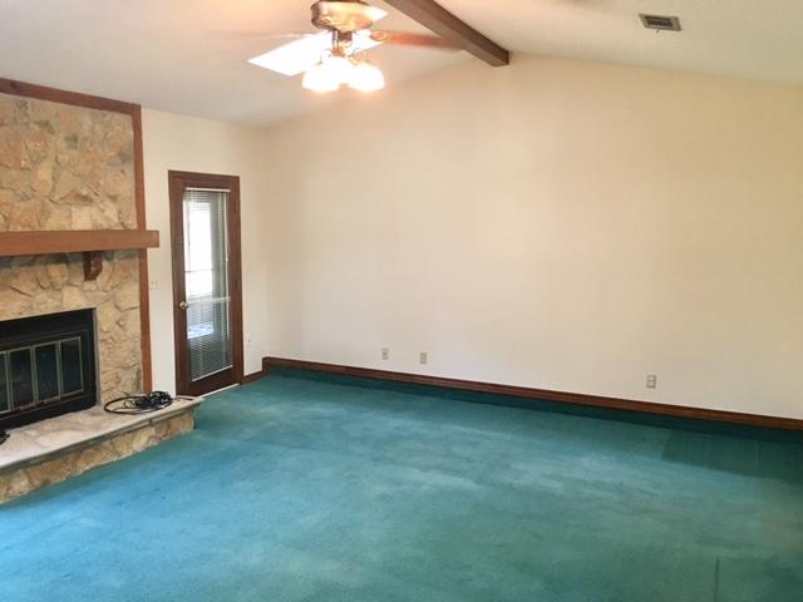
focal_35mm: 29
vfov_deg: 48.2
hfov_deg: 61.7
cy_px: 301
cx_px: 402
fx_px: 673
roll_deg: -0.6
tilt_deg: -6.5
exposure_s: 1/17
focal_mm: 4.15
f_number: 2.2
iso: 125
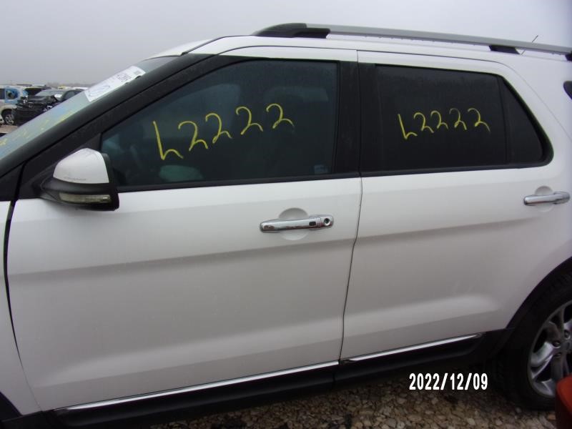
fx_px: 397
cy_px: 214
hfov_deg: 71.6
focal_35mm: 24
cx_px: 286
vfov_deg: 56.8
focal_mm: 4.3
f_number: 3.3
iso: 80
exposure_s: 1/200
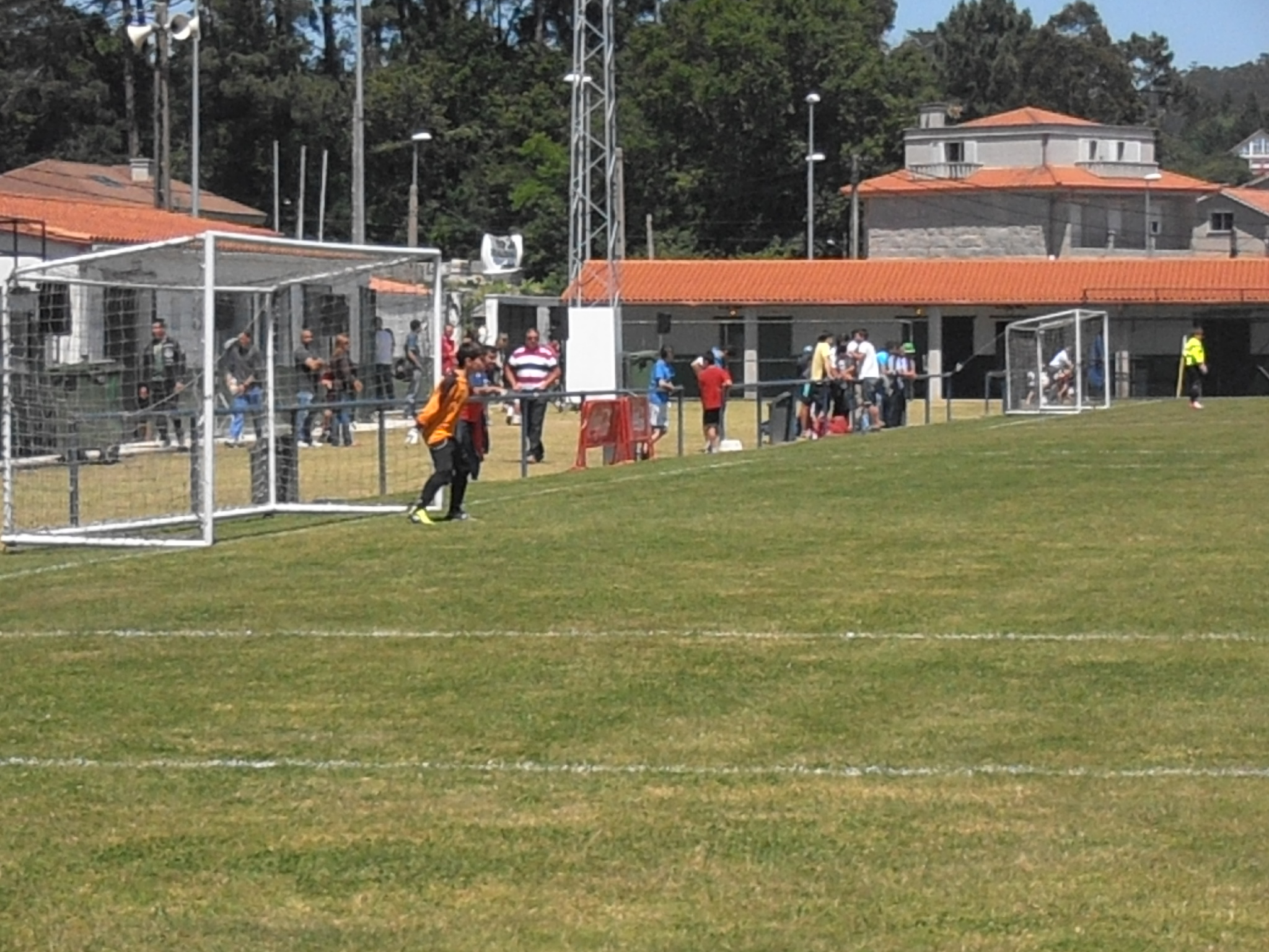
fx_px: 5059
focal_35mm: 138
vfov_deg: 10.7
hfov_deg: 14.3
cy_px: 476
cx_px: 634
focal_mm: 24.39
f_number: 15
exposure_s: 1/320
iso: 400
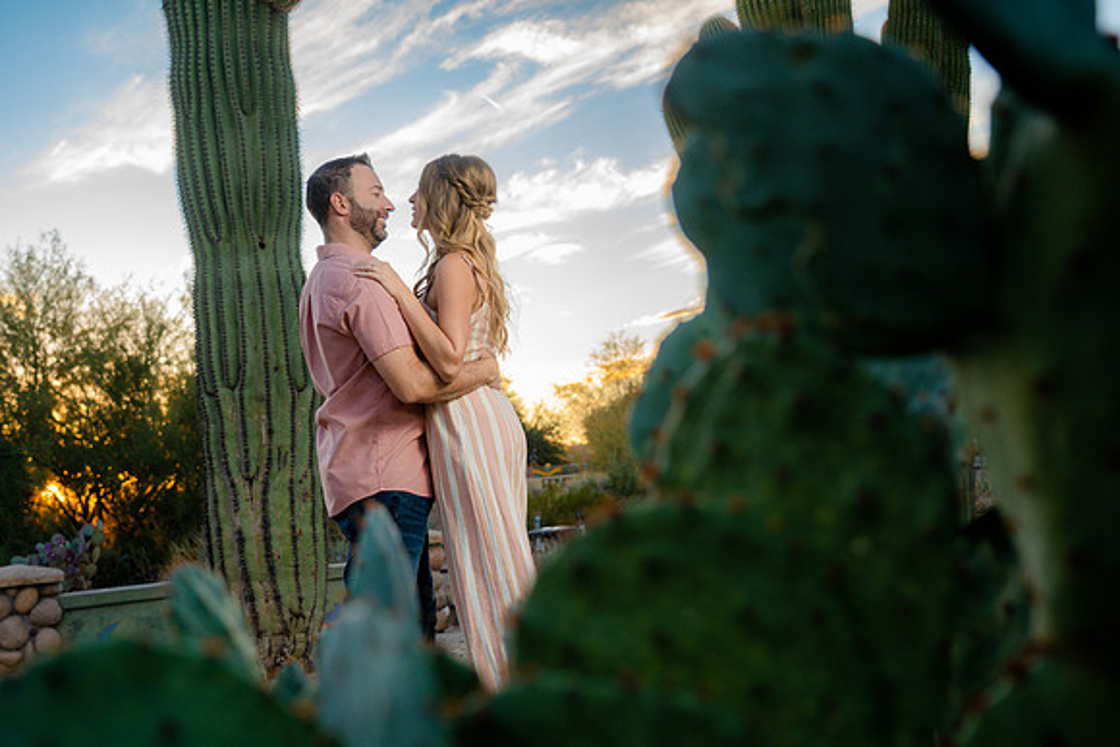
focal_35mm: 41
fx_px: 1276
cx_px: 560
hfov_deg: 47.4
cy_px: 374
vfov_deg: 32.6
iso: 400
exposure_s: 1/200
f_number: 4
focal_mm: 41
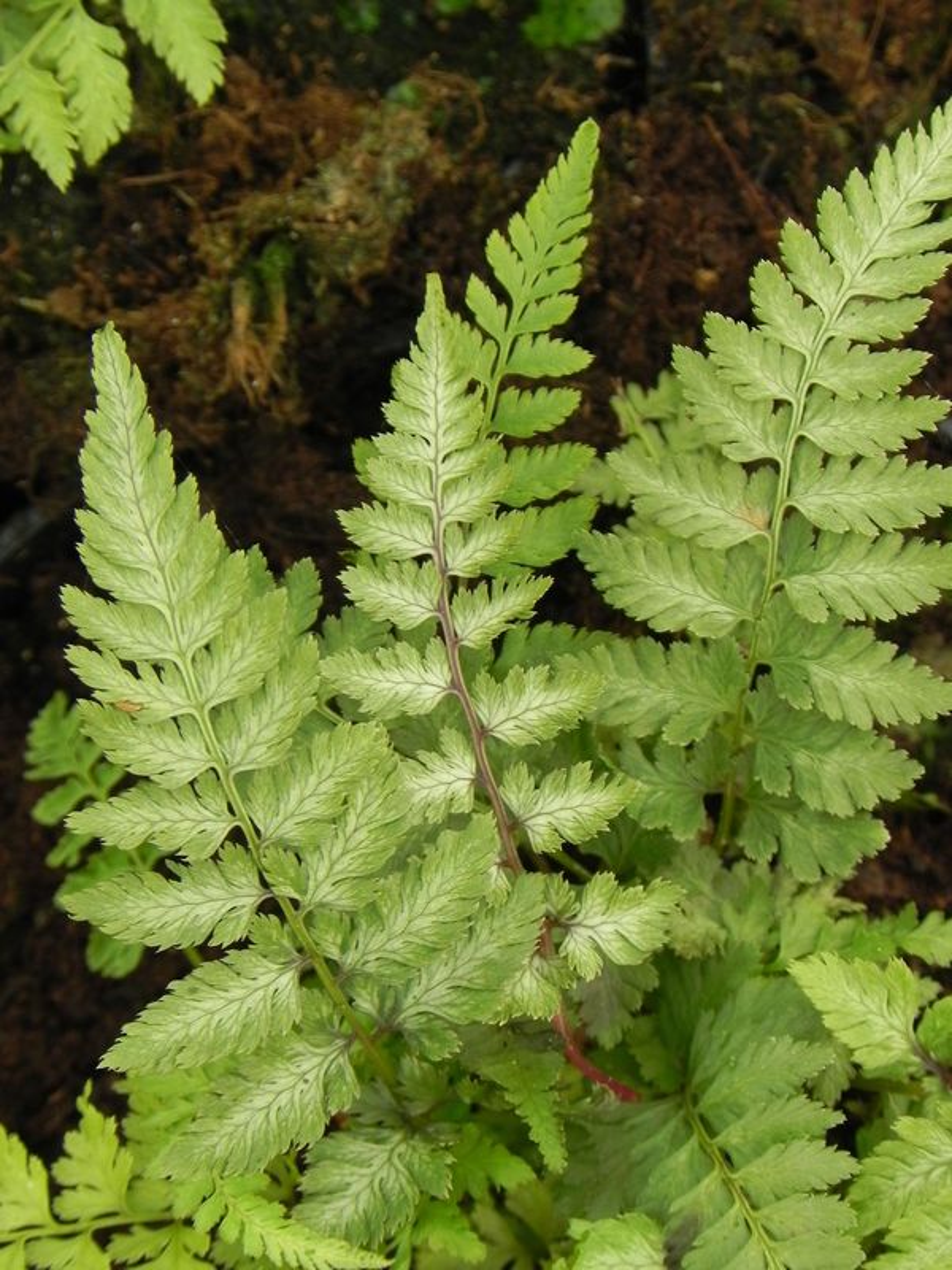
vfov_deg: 8.0
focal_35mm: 247
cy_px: 635
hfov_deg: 6.0
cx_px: 476
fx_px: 9057
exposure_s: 1/30
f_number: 5
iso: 160
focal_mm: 44
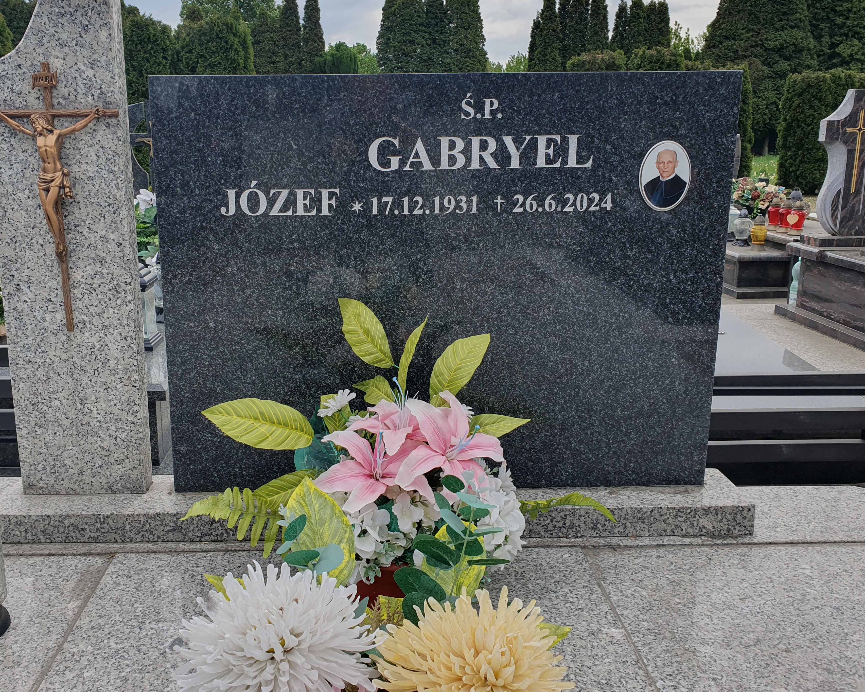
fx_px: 768
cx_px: 379
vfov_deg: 48.5
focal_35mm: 30
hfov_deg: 58.6
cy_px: 316
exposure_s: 1/1336
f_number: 2.4
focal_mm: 4.32
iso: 50
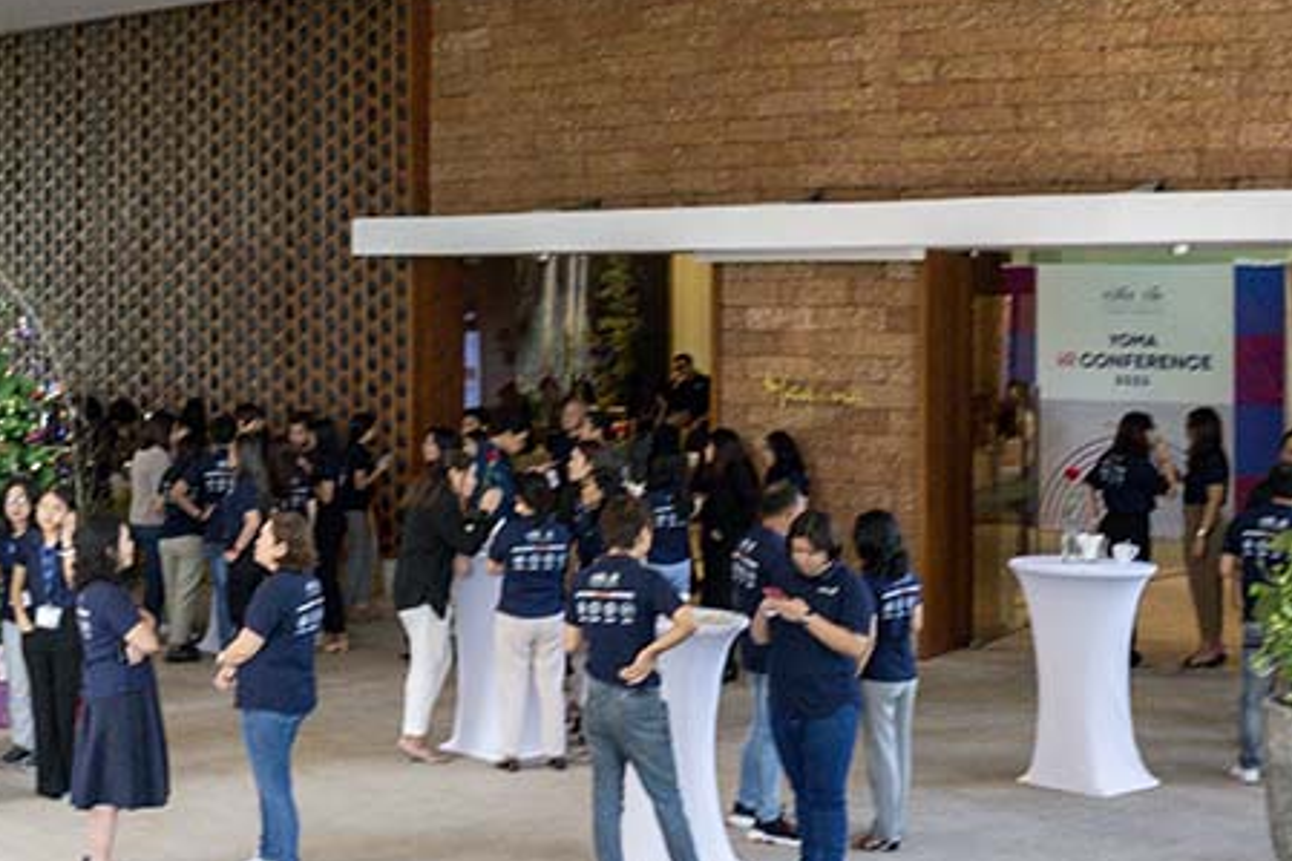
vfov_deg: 21.9
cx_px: 440
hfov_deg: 32.2
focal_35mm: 62
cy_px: 466
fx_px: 2224
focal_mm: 29
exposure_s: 1/200
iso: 5000
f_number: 6.3
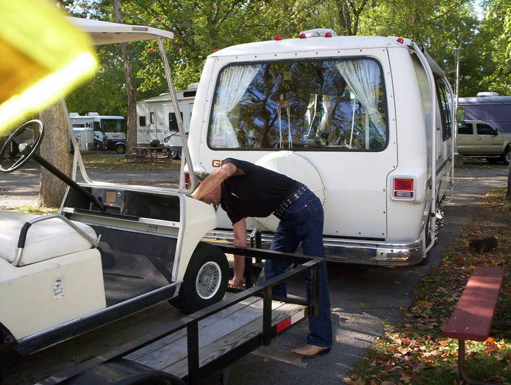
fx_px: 562
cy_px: 192
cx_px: 256
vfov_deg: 37.8
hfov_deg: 48.9
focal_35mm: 38
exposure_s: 1/102
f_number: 4.5
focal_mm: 4.99
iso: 100
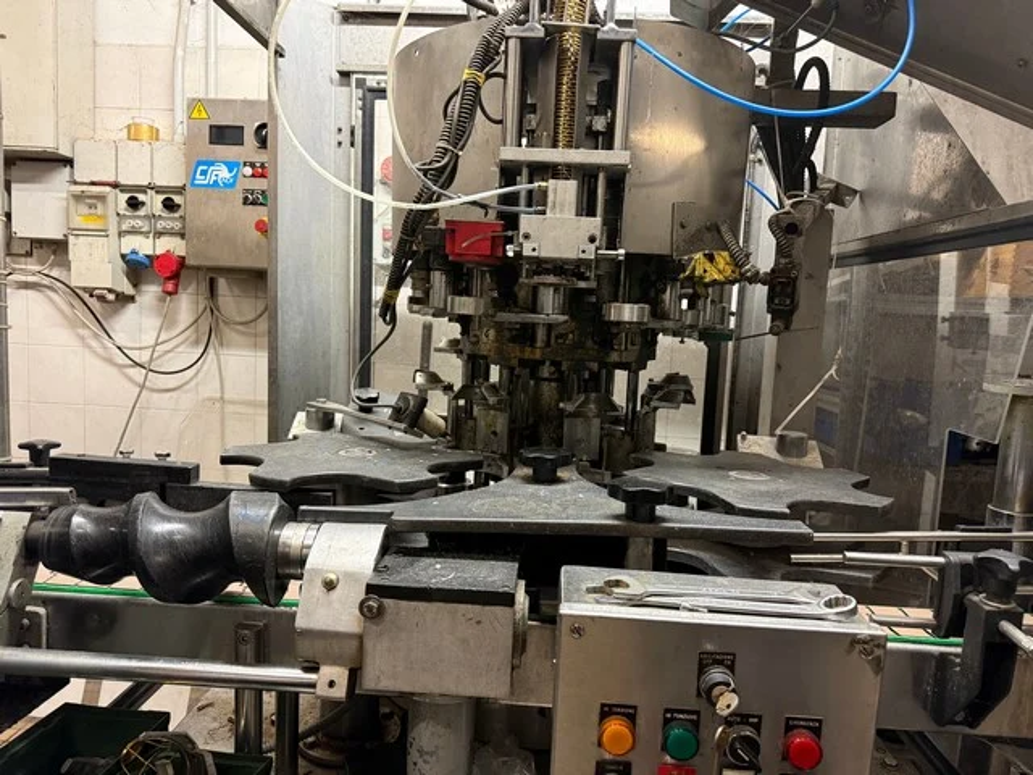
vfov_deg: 56.8
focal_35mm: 24
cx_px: 516
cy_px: 388
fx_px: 716
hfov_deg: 71.6
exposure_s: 1/50
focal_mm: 6.8
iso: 500
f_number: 1.8
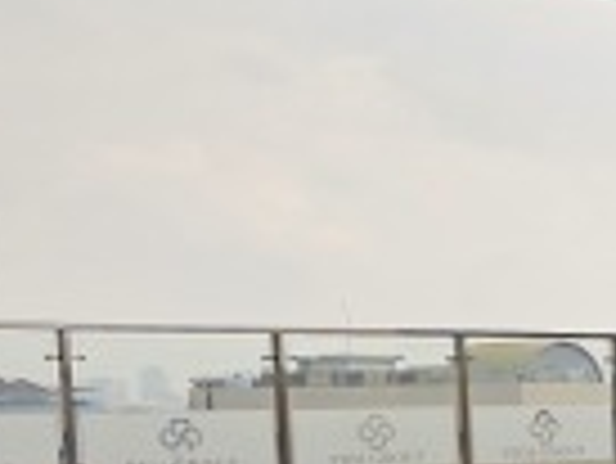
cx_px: 1347
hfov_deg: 14.6
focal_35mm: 103
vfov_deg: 14.1
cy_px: 496
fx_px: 1835
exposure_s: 1/533
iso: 16
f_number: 1.7
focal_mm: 6.3
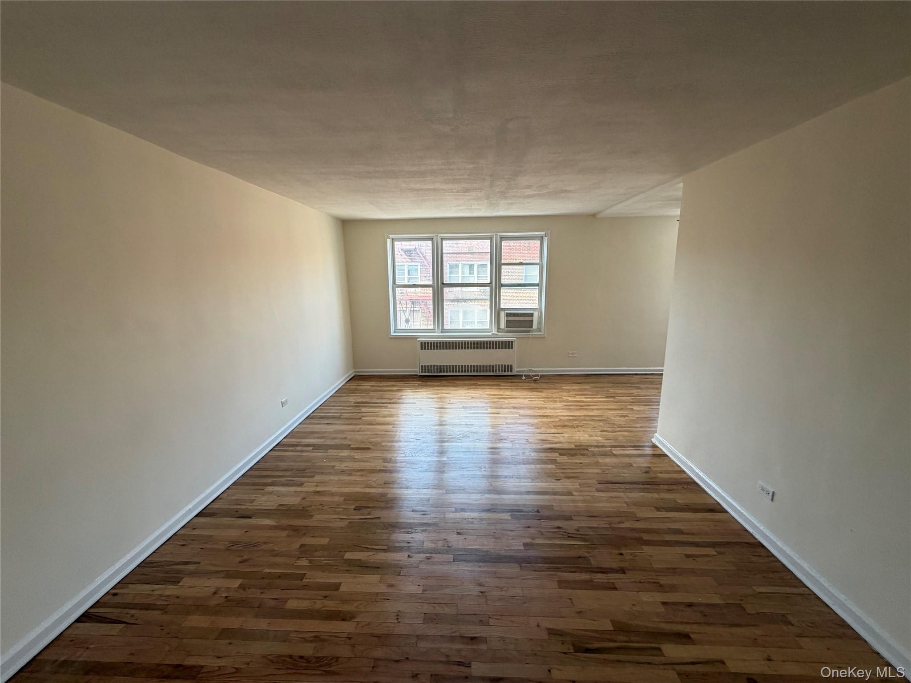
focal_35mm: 14
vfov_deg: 85.7
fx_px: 368
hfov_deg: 102.1
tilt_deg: -9.9
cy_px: 342
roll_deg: -0.4
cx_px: 456
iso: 160
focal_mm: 2.22
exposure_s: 1/121
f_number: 2.2
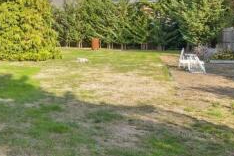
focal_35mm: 42
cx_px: -32
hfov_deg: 37.5
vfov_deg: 30.7
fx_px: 273
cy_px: 22
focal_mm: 10
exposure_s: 1/500
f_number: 8
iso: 320
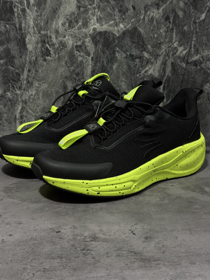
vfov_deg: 37.5
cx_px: 108
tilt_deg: -16.2
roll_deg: -1.9
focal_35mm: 51
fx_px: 412
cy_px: 135
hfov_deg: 28.6
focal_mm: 6.76
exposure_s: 1/40
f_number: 1.78
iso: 250
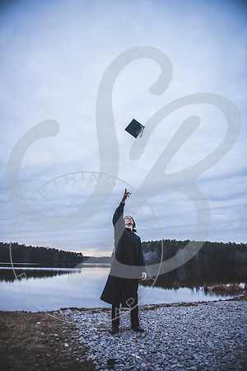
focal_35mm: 24
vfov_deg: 73.7
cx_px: 124
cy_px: 186
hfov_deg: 53.1
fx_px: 247
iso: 640
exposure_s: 1/250
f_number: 2.8
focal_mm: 24
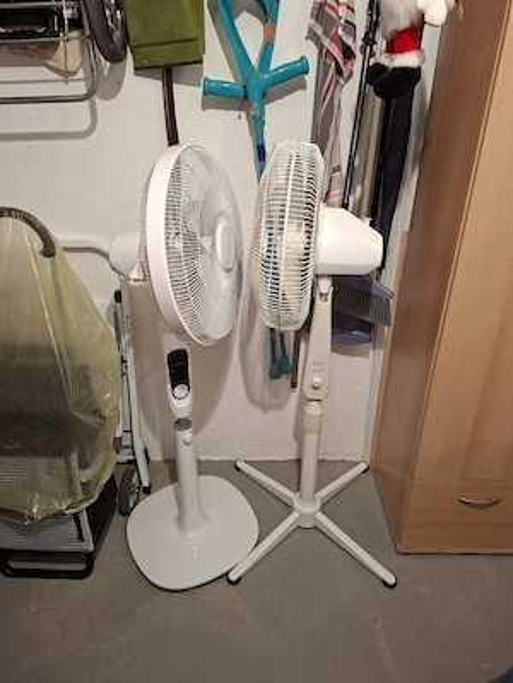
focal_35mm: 23
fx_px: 454
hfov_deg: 58.9
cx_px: 256
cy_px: 342
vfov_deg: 73.9
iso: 250
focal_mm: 5.54
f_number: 1.8
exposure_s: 1/50
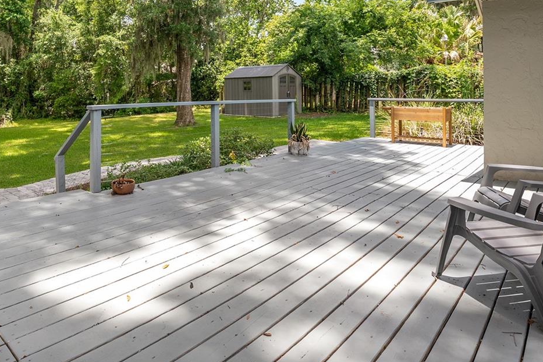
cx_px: 187
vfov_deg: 50.6
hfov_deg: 71.9
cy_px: 84
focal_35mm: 24
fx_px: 362
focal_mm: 14
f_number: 8
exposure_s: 1/160
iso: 500
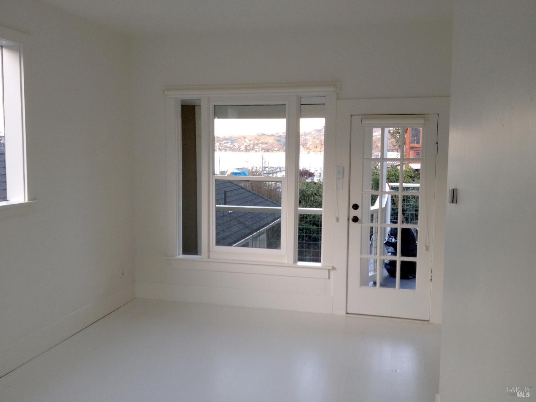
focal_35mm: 35
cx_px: 268
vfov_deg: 40.7
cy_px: 201
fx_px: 542
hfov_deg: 52.6
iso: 50
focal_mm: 4.28
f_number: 2.4
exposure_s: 1/30
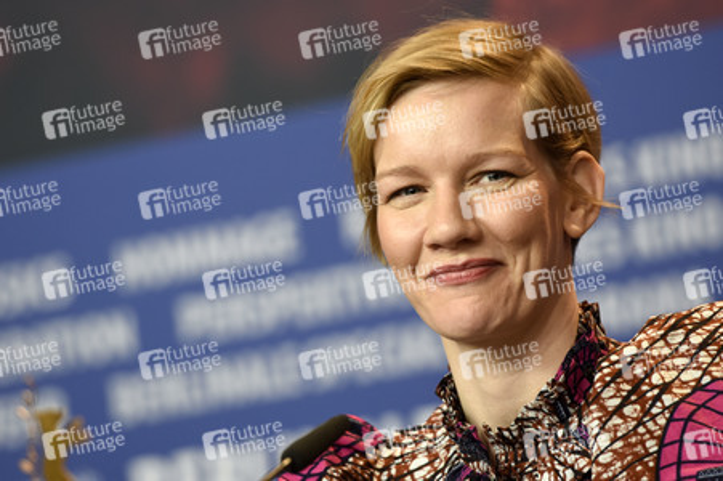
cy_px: 240
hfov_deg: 6.9
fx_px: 6020
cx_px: 362
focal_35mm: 300
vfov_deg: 4.6
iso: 640
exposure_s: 1/320
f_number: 3.2
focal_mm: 200
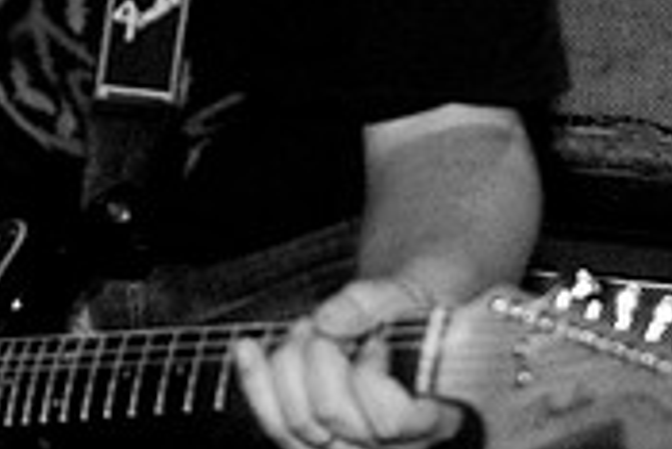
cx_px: 442
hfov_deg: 11.8
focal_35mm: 174
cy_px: 12
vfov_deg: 7.9
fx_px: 3244
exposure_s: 1/30
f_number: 2.8
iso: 800
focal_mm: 35
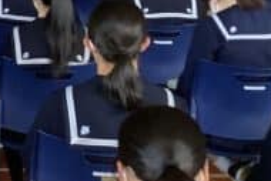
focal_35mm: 130
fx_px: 979
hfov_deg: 14.6
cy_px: -26
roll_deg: -0.6
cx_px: -148
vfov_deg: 10.4
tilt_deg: -5.8
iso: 400
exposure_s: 1/25
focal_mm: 3.3
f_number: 2.4
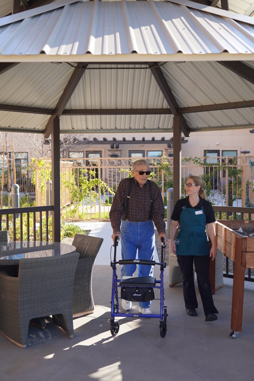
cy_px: 190
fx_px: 476
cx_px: 127
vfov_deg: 43.6
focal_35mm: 45
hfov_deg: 29.9
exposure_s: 1/200
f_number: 4
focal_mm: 45
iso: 100
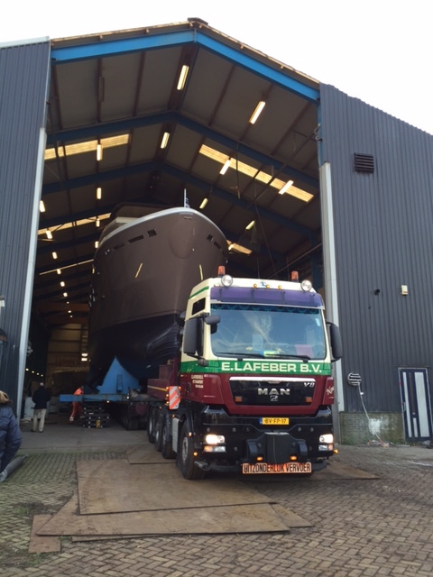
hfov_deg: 48.2
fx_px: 484
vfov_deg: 61.7
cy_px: 288
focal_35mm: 29
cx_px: 216
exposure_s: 1/50
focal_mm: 4.15
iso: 40
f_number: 2.2
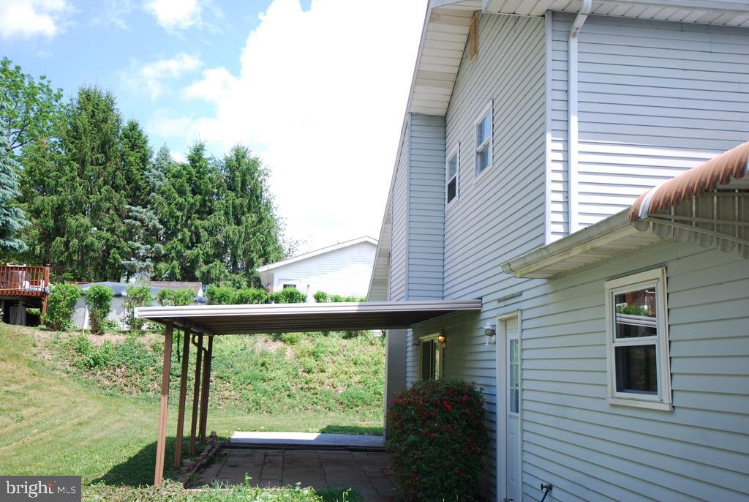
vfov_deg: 37.0
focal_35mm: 36
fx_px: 750
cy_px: 251
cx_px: 374
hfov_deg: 53.1
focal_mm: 24
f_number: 8
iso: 100
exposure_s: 1/250
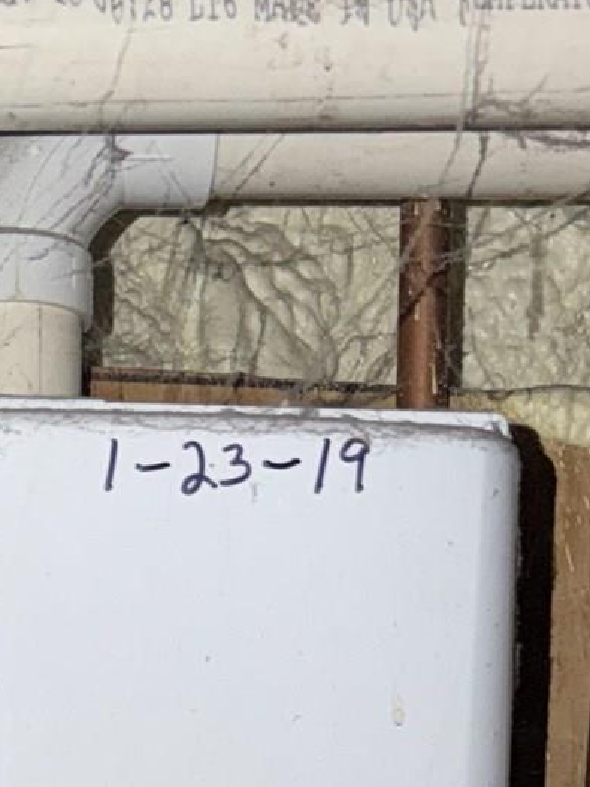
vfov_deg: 16.0
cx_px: -105
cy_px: 1390
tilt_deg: -11.6
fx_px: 2387
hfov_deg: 13.7
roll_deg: -1.4
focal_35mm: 105
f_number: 1.78
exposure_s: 1/4
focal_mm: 6.76
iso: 100
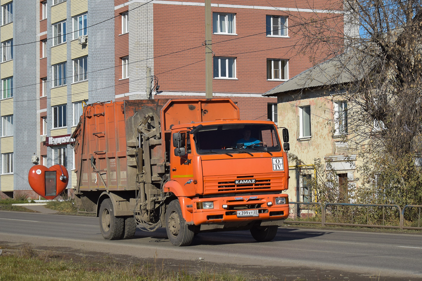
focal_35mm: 82
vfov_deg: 16.6
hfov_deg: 24.6
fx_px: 967
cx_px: 211
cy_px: 140
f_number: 7.1
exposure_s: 1/1600
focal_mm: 55
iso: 200
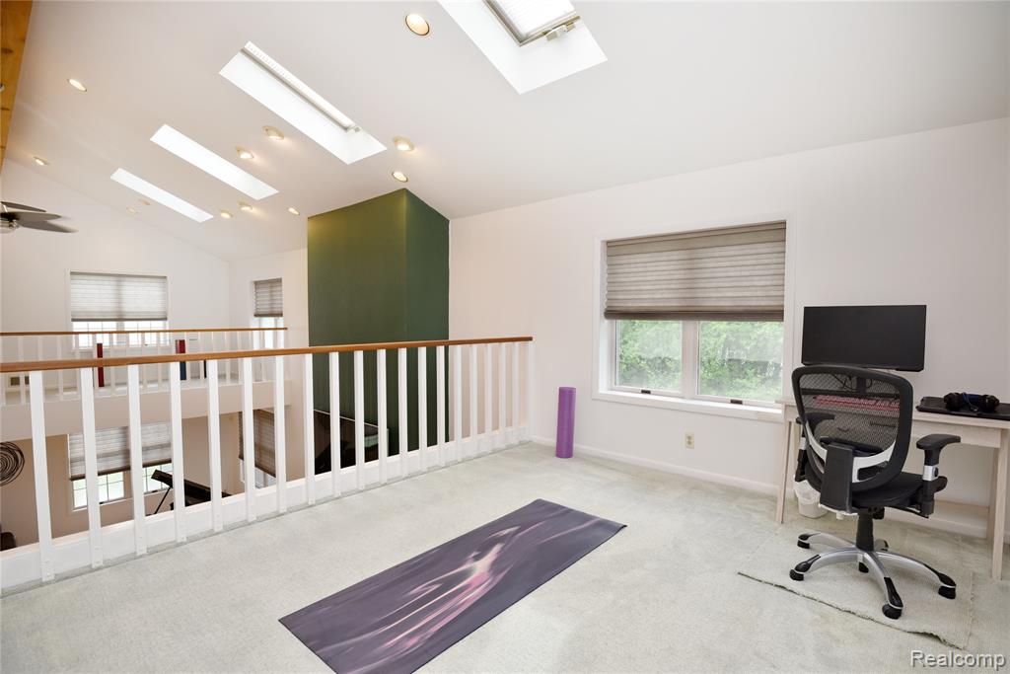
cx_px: 505
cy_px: 337
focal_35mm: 17
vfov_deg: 70.5
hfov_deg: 93.3
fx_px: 477
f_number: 7.1
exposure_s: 1/60
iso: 320
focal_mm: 17
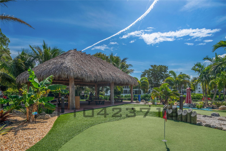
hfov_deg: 86.9
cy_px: 76
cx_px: 113
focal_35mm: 19
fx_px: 119
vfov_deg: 64.5
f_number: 4
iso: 250
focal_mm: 19
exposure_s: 1/250
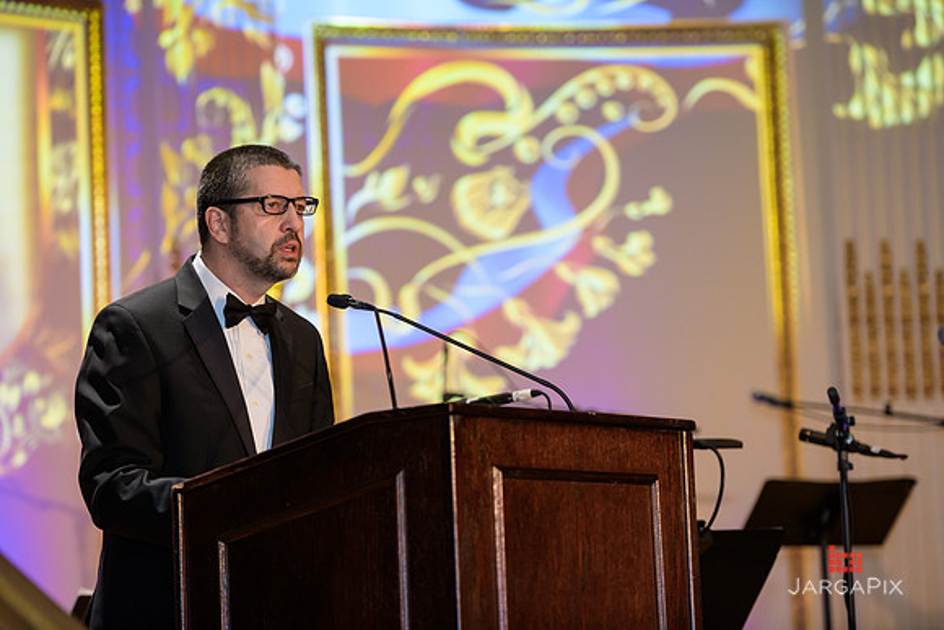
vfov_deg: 11.2
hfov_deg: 16.8
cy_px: 315
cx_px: 472
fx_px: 3200
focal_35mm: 122
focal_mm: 122
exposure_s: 1/125
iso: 1250
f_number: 3.2
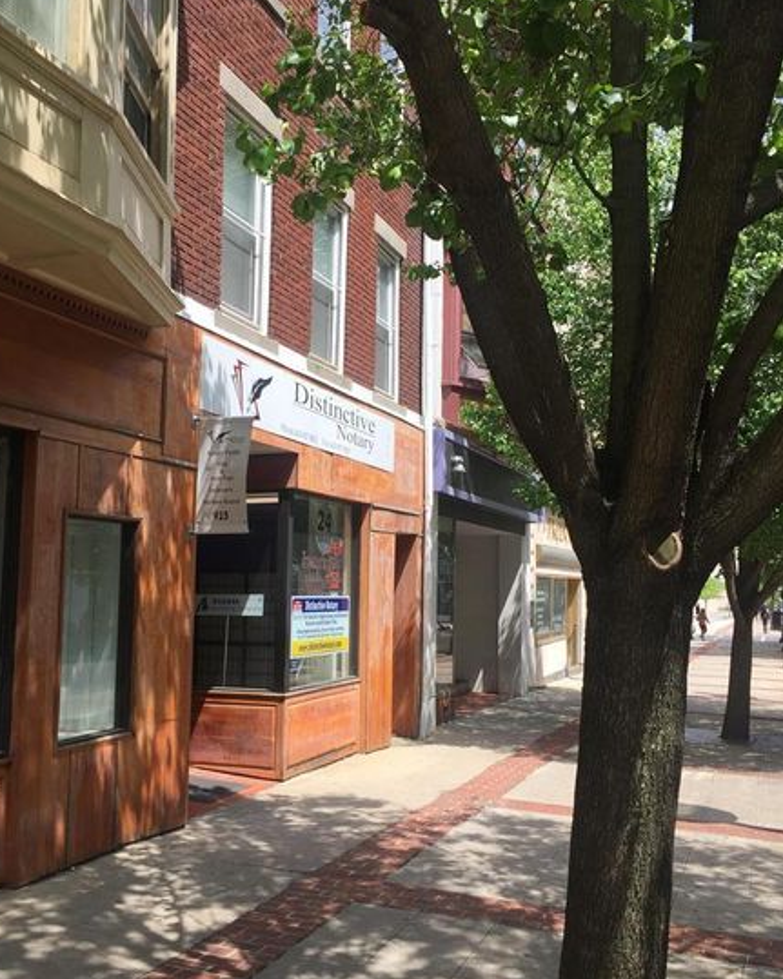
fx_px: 1014
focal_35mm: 35
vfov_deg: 51.5
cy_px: 499
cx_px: 340
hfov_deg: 42.1
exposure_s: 1/824
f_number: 2.2
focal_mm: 4.15
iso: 32
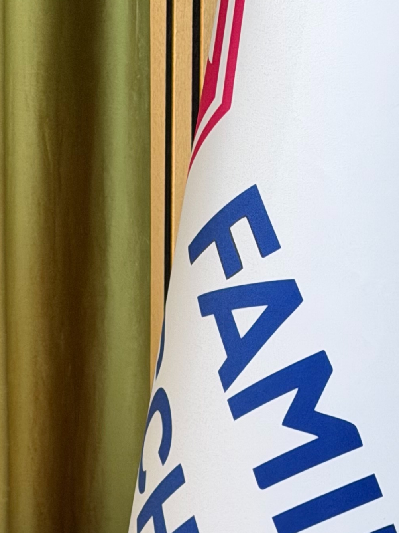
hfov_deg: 10.1
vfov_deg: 13.5
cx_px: -75
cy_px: 513
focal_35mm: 145
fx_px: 2229
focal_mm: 6.76
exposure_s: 1/47
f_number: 1.78
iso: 250
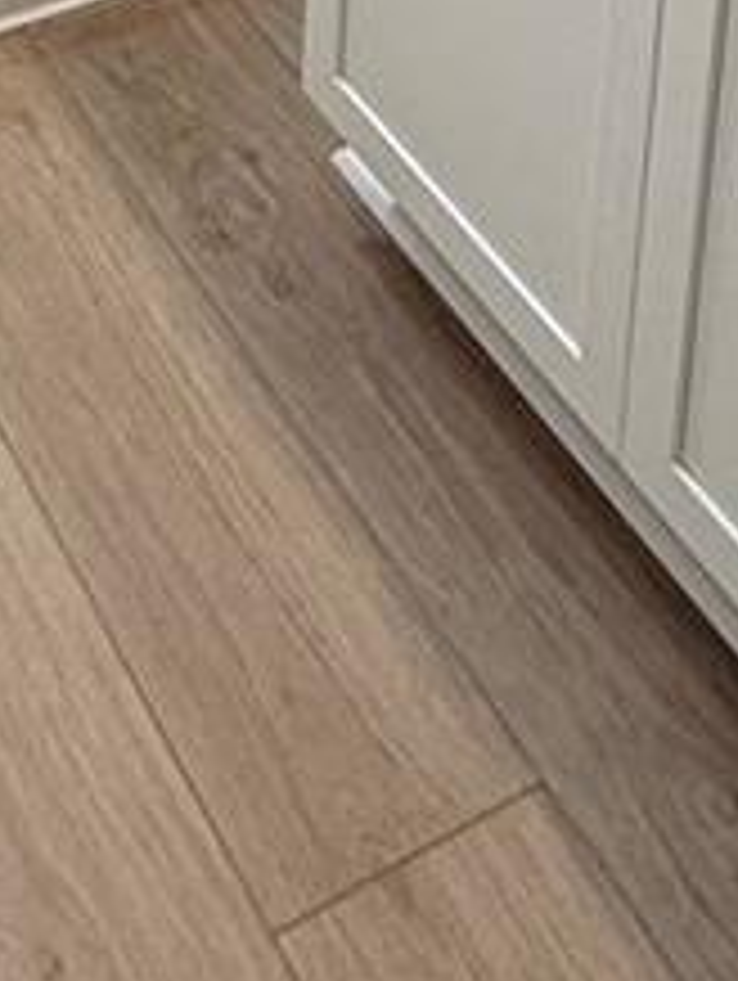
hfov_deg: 18.7
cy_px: -990
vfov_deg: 17.7
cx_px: 32
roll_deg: -1.2
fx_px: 2185
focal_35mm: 77
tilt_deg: -13.1
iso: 64
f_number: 2.2
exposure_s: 1/120
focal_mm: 2.22
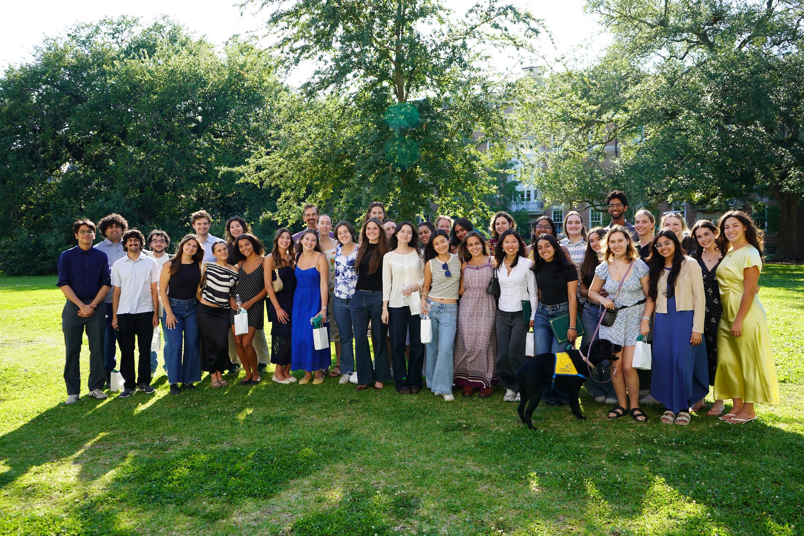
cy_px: 268
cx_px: 402
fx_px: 692
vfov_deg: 42.3
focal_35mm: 31
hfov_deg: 60.3
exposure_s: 1/125
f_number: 5
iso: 100
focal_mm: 31
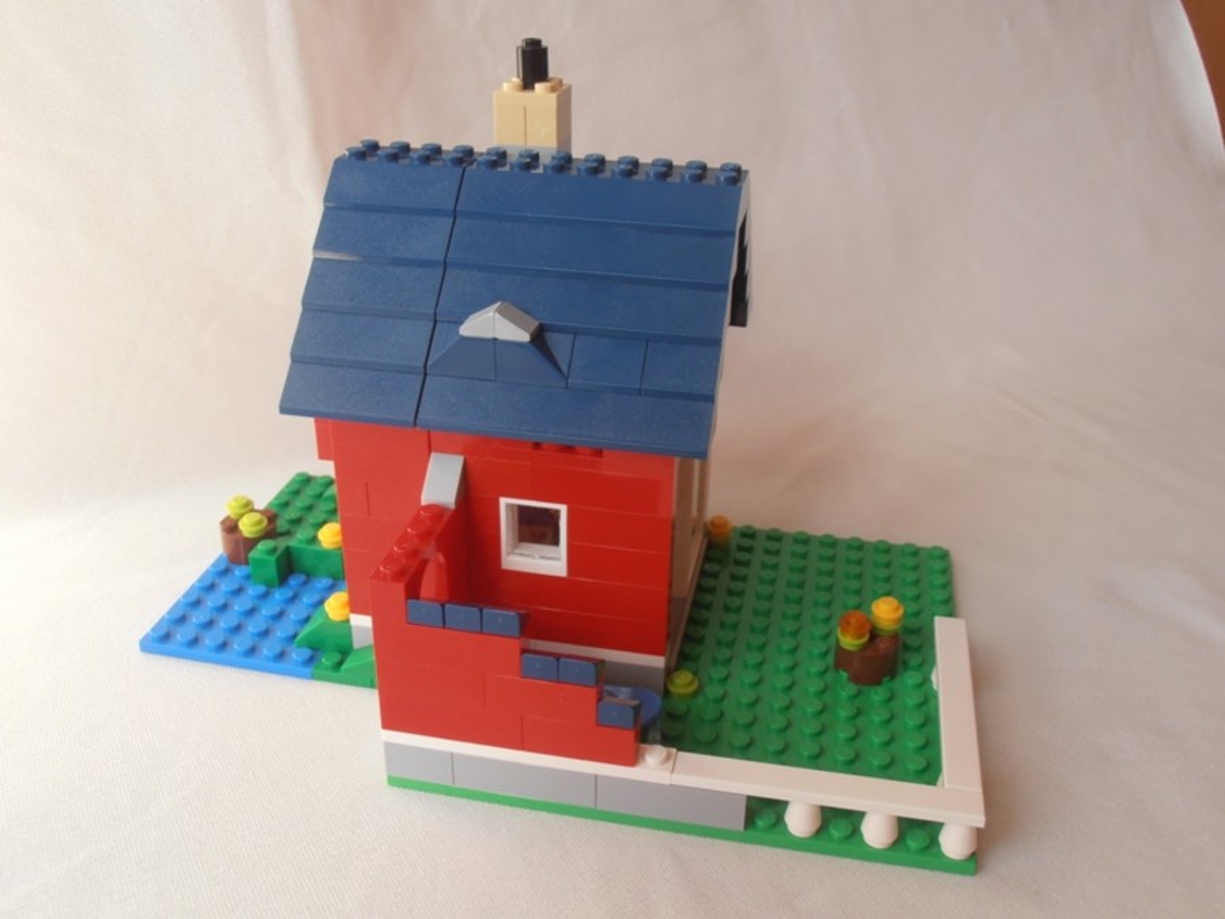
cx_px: 612
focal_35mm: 37
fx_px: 1309
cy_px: 460
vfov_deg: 38.7
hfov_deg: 50.1
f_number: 3.9
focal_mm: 6.61
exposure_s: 1/125
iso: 80
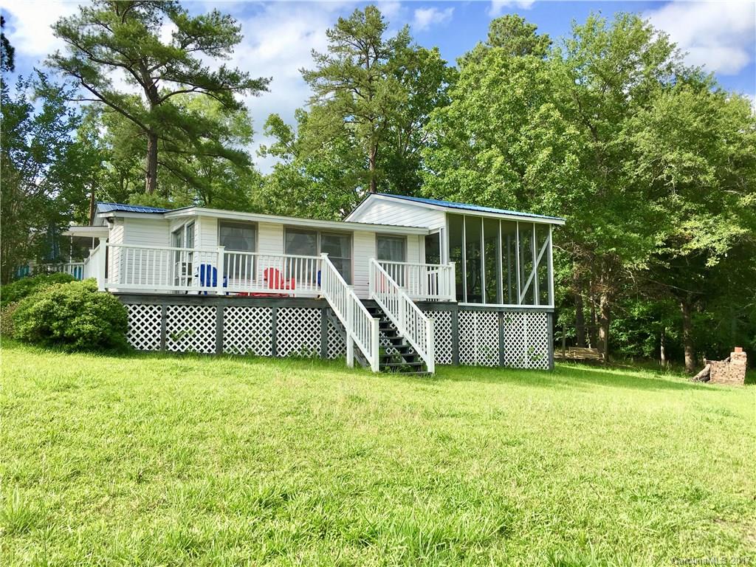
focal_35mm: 29
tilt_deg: +7.4
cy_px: 284
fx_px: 633
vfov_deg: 48.2
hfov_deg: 61.7
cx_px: 378
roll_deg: +0.7
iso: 25
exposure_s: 1/927
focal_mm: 4.15
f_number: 2.2
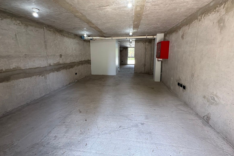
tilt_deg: -6.8
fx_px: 98
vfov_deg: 76.9
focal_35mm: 15
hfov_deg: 100.4
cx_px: 114
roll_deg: +0.6
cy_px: 67
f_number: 2.2
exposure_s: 1/100
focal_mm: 2.22
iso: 200
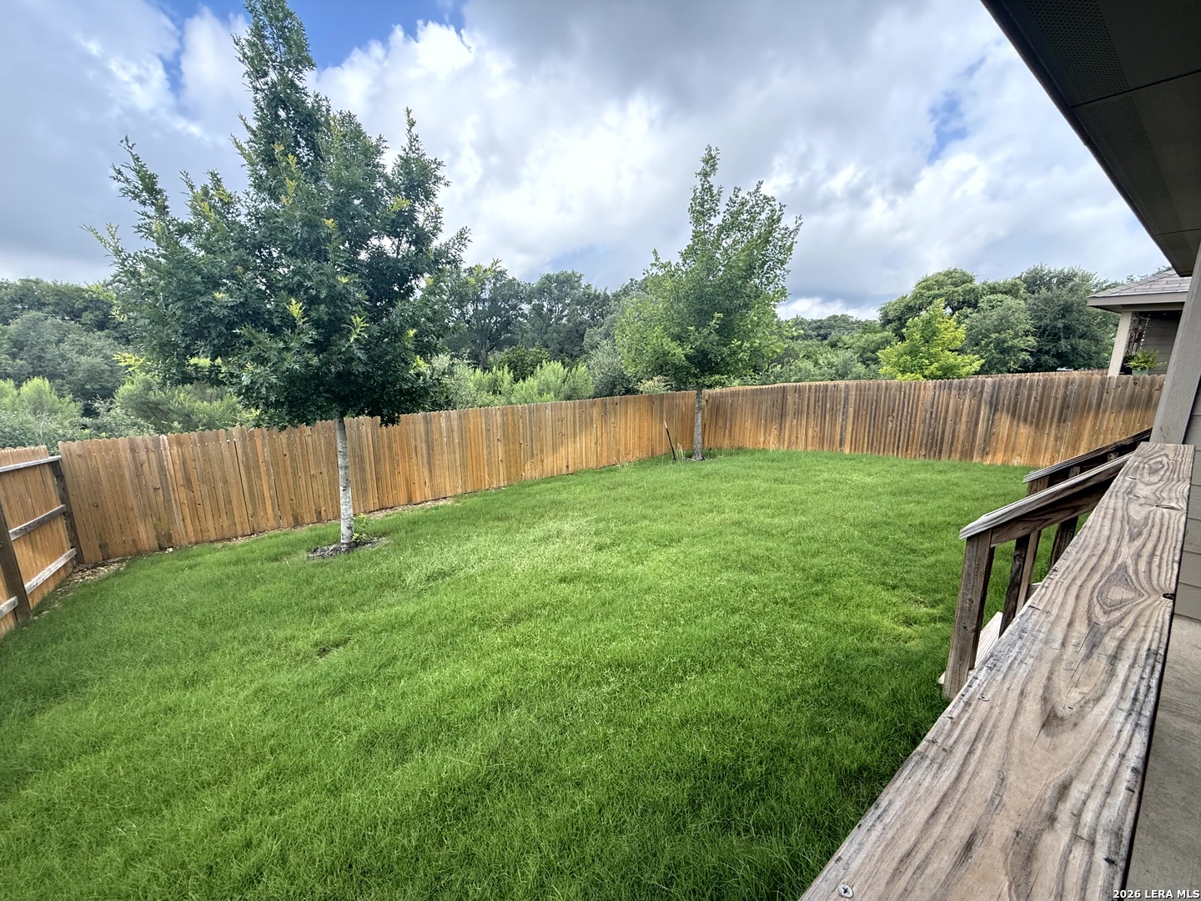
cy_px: 450
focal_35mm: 14
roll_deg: +0.5
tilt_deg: -11.1
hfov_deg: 102.1
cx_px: 600
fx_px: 486
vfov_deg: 85.7
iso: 64
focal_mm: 2.22
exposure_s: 1/368
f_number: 2.2
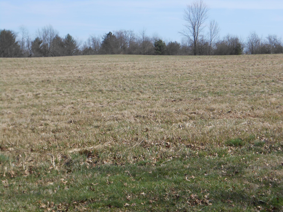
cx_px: 142
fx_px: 662
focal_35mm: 81
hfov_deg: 24.1
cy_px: 106
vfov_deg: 18.2
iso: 80
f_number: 6.6
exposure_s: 1/320
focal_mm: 14.5
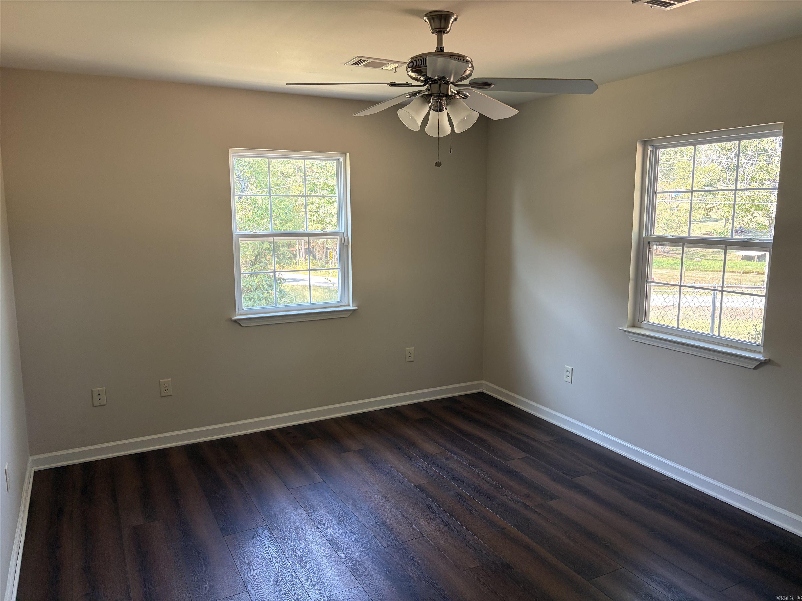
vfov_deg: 53.1
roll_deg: +0.4
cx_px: 401
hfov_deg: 67.3
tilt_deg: -8.6
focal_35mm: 26
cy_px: 300
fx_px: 602
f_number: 1.6
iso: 125
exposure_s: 1/81
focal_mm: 5.96
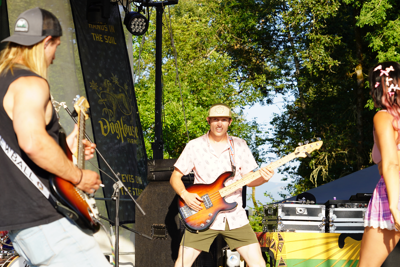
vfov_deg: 14.7
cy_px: 121
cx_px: 221
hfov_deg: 21.9
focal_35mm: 93
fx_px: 1033
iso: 100
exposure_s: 1/160
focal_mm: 79
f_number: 6.3
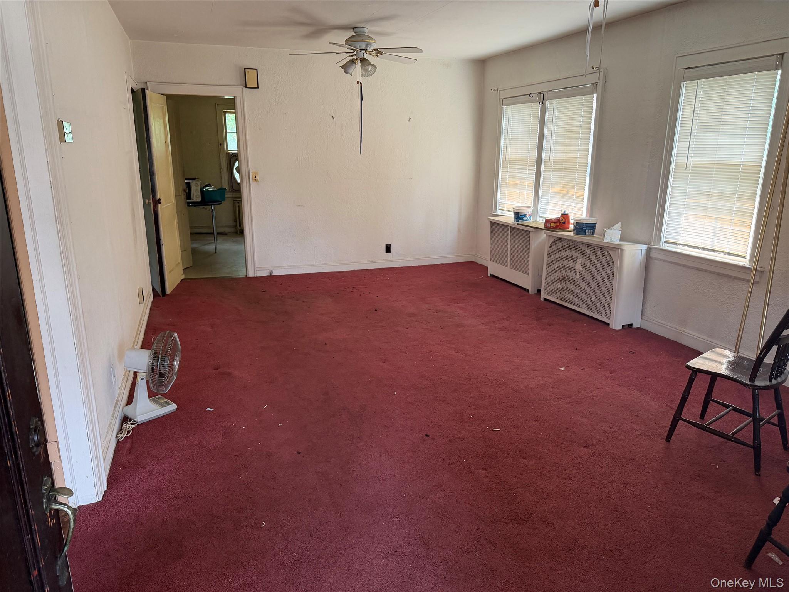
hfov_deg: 71.6
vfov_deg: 56.8
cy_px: 296
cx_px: 394
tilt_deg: -15.3
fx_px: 547
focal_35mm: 24
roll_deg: -0.1
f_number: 1.78
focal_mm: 6.76
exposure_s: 1/60
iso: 250
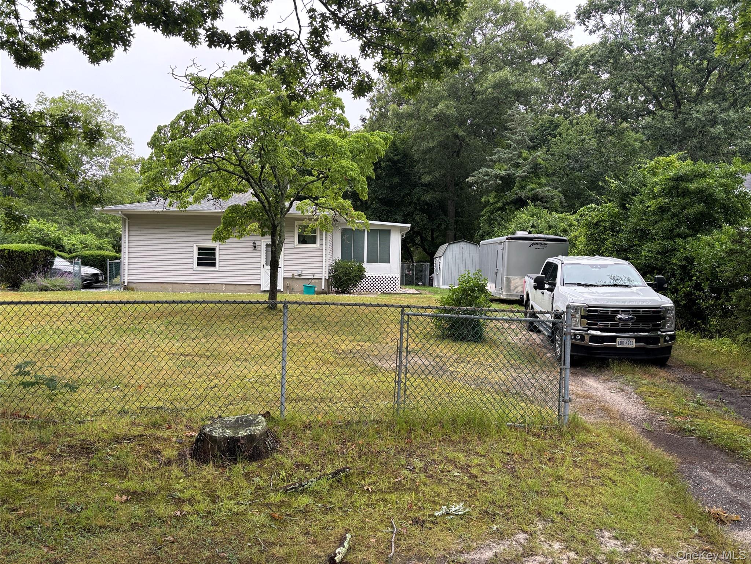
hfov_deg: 67.3
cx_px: 376
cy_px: 282
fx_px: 564
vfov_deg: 53.1
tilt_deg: -1.1
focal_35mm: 26
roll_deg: -0.9
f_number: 1.6
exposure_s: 1/346
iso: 50
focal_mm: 5.96
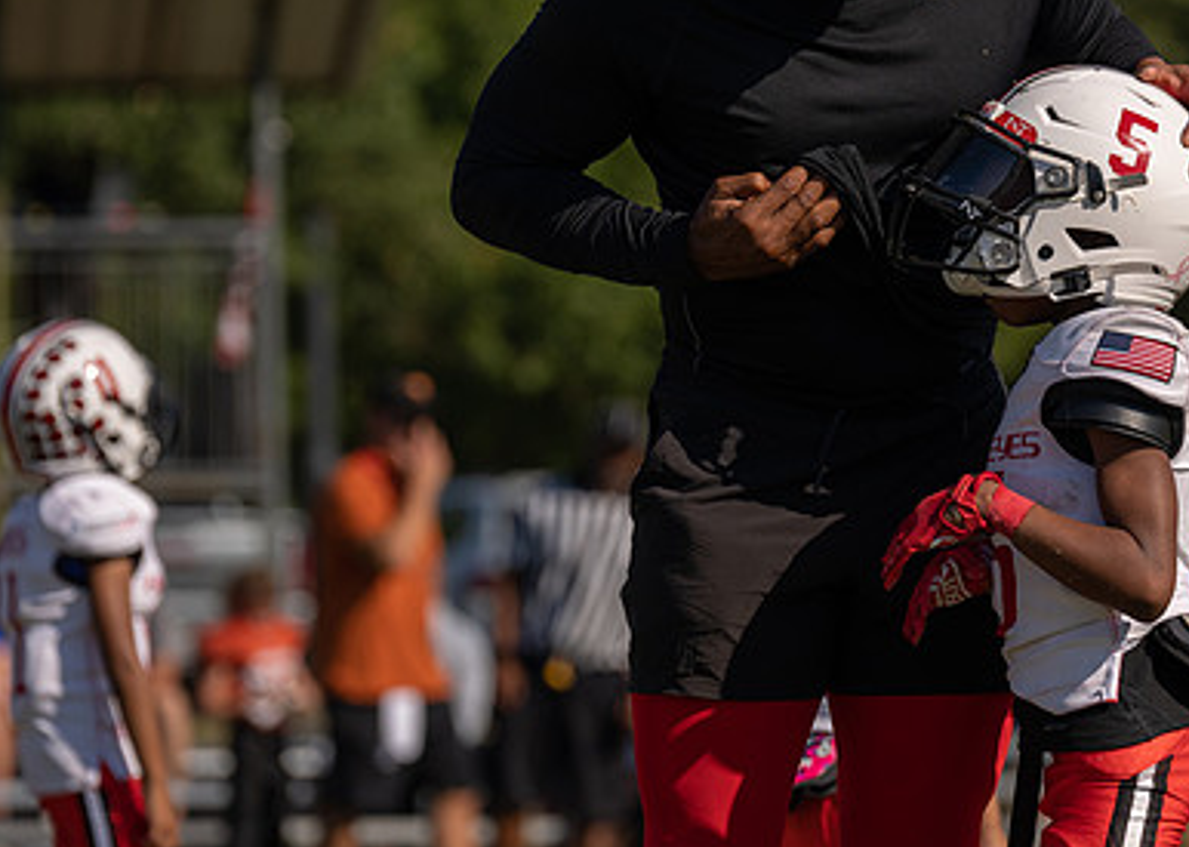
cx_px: 841
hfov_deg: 6.4
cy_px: 283
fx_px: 10628
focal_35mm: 315
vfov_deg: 4.6
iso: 100
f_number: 4.5
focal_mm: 200
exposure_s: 1/1250
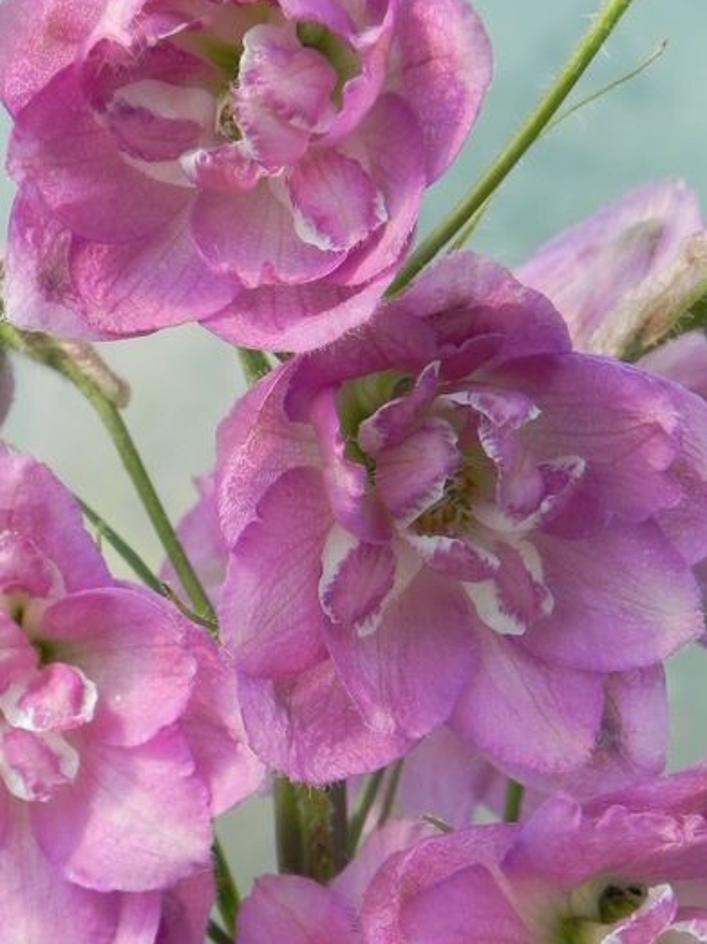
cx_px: 369
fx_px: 3134
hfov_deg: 12.9
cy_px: 687
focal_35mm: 115
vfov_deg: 17.0
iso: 160
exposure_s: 1/160
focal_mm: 13.4
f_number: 7.1
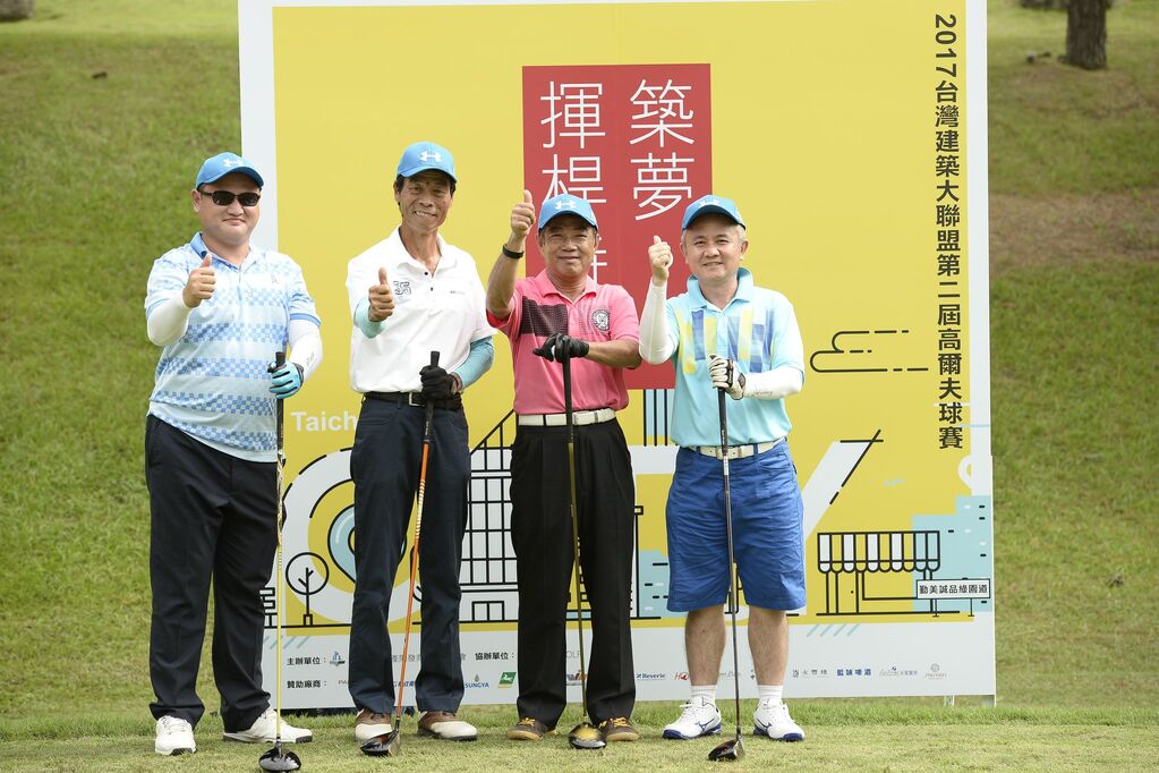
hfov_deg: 19.5
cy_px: 386
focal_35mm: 105
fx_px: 3380
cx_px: 580
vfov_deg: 13.0
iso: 250
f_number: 4
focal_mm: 105
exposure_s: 1/800
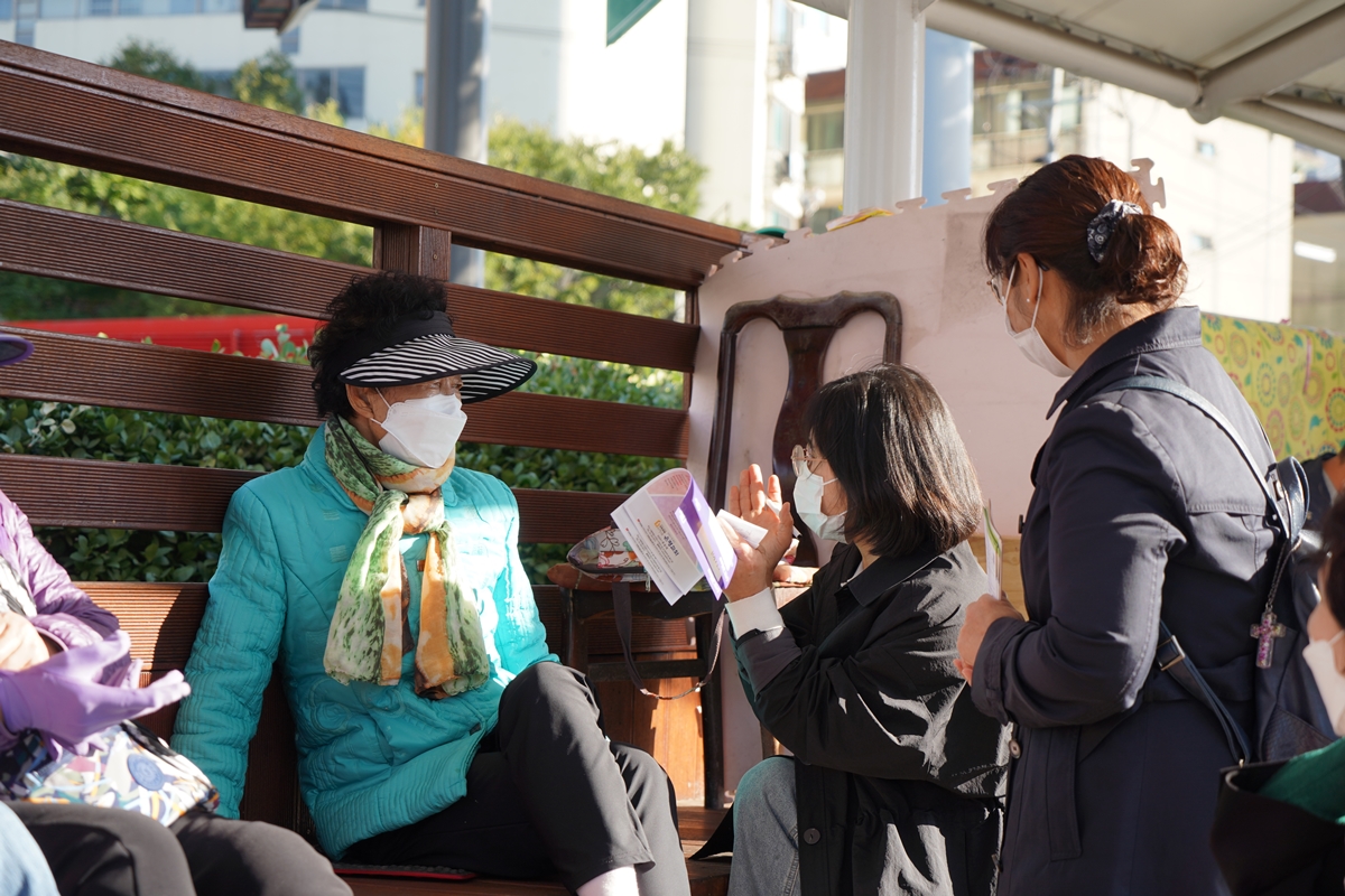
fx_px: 2615
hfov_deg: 28.8
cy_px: 448
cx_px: 672
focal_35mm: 70
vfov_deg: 19.5
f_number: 4.5
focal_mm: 70
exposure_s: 1/125
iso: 100
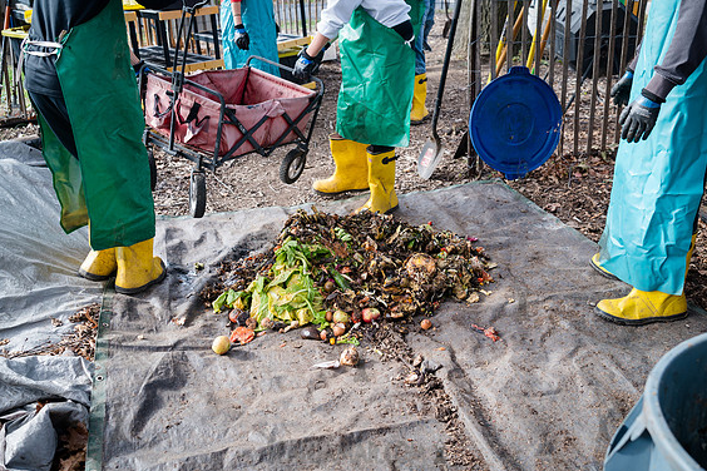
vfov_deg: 36.9
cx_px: 360
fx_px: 707
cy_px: 239
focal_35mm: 36
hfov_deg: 53.1
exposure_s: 1/200
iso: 640
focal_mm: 35
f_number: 4
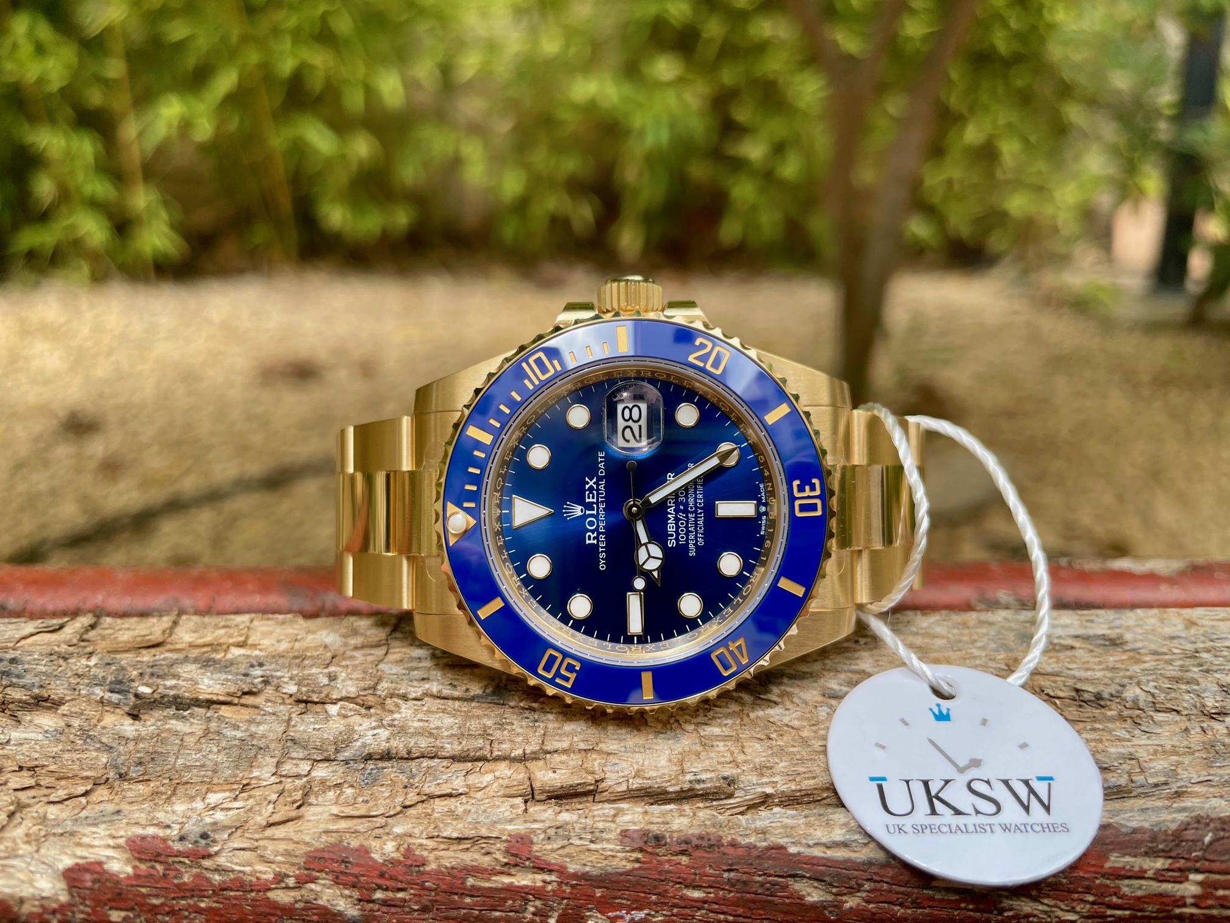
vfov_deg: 53.1
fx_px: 924
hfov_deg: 67.3
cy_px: 462
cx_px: 615
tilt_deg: -23.0
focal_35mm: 26
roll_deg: +1.1
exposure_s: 1/587
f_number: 1.6
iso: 32
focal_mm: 4.2
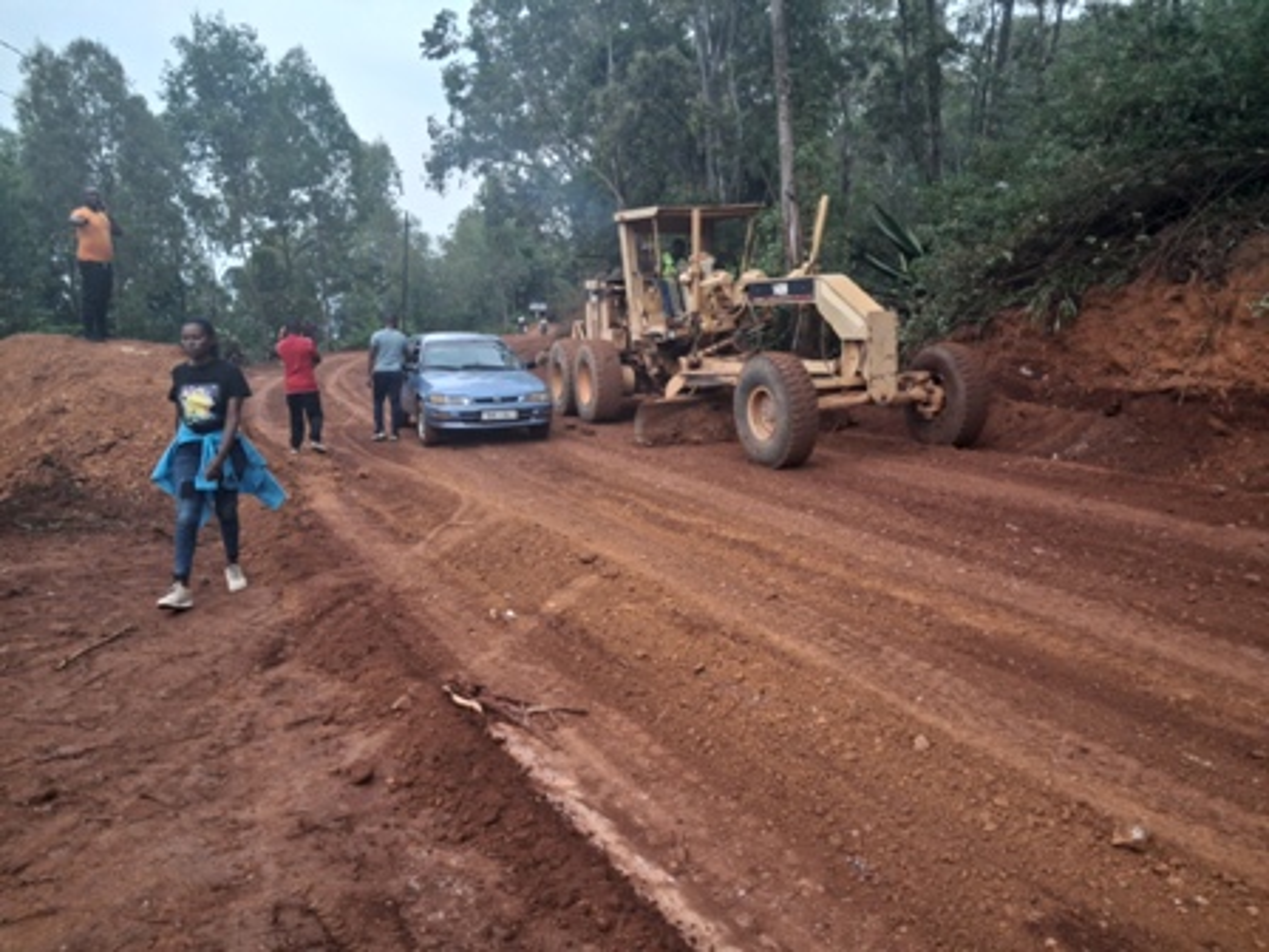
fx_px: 990
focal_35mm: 27
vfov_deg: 51.4
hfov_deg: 65.3
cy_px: 476
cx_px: 634
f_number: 1.8
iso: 200
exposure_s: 1/100
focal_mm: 4
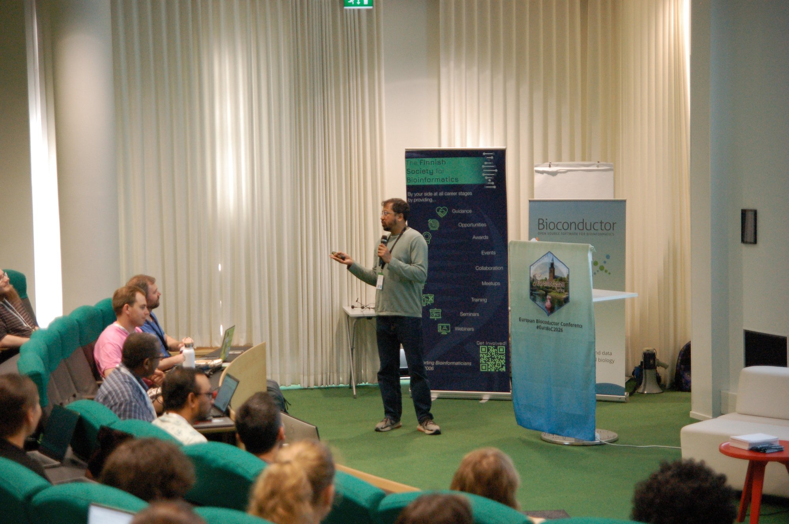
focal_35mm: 75
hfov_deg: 27.0
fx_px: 1642
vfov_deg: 18.2
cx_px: 394
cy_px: 262
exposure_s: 1/125
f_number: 3.2
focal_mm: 50
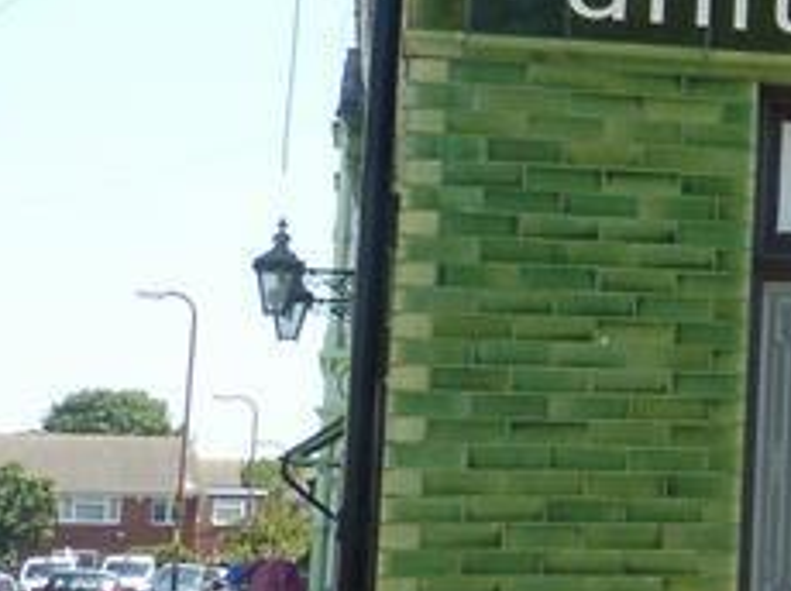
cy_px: 82
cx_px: 1396
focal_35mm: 107
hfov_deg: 15.8
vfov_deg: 13.7
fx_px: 2442
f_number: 4
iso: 100
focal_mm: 4.3
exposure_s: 1/400
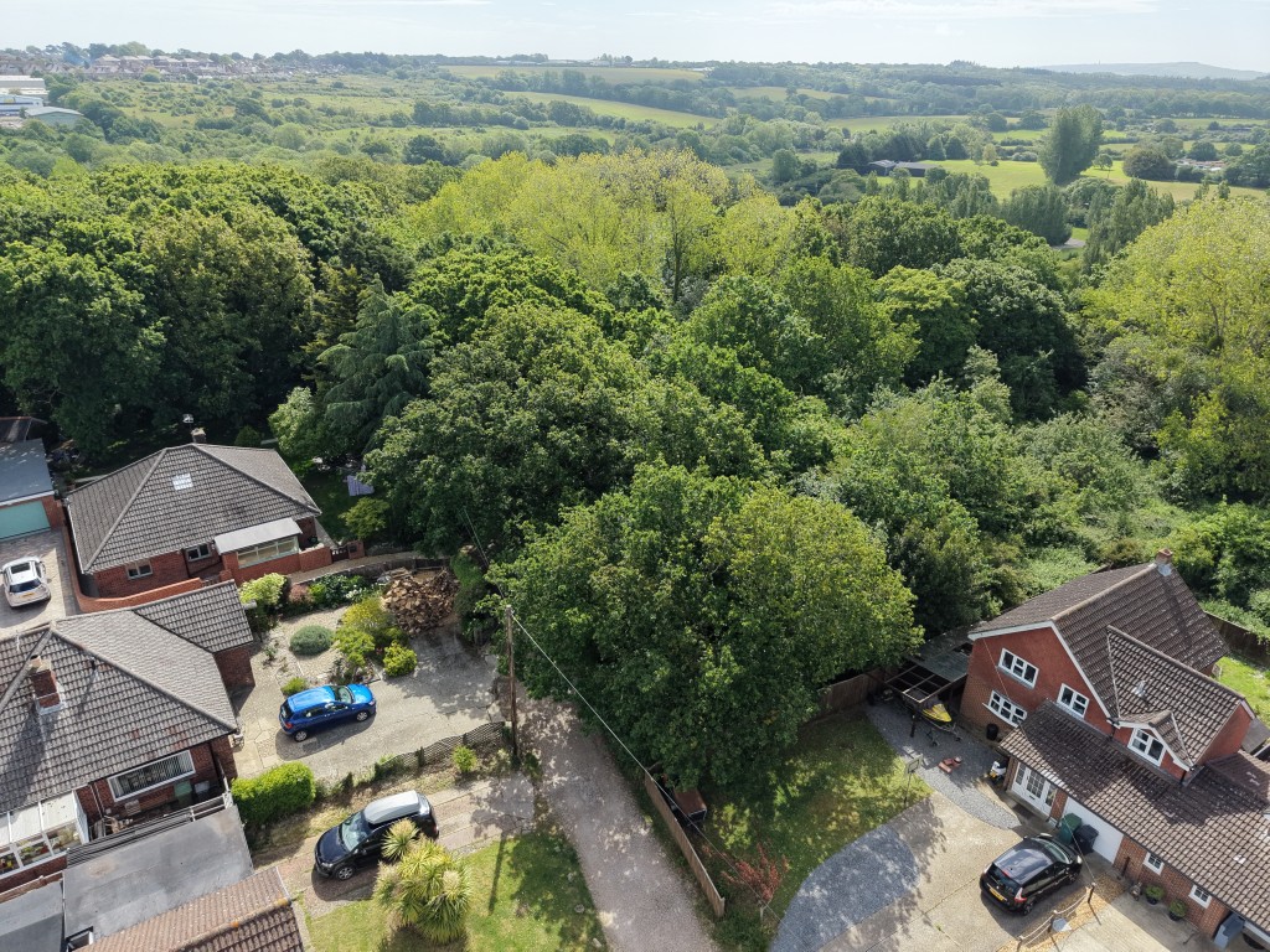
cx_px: 635
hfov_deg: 71.6
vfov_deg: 56.8
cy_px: 476
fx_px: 881
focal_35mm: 24
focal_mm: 8.67
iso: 400
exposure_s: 1/5000
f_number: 1.8
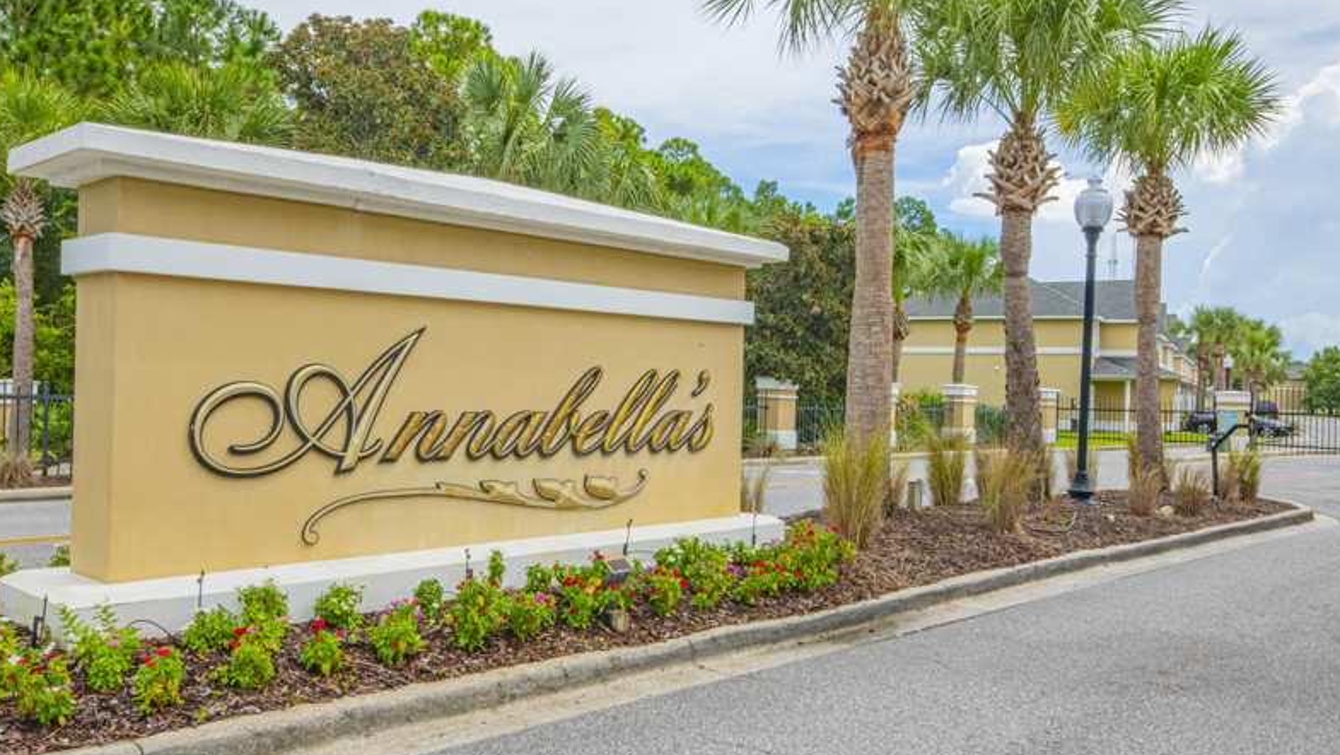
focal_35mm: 32
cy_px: 386
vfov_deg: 36.7
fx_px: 1137
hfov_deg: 61.0
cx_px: 664
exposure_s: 1/100
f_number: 25
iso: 400
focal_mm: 20
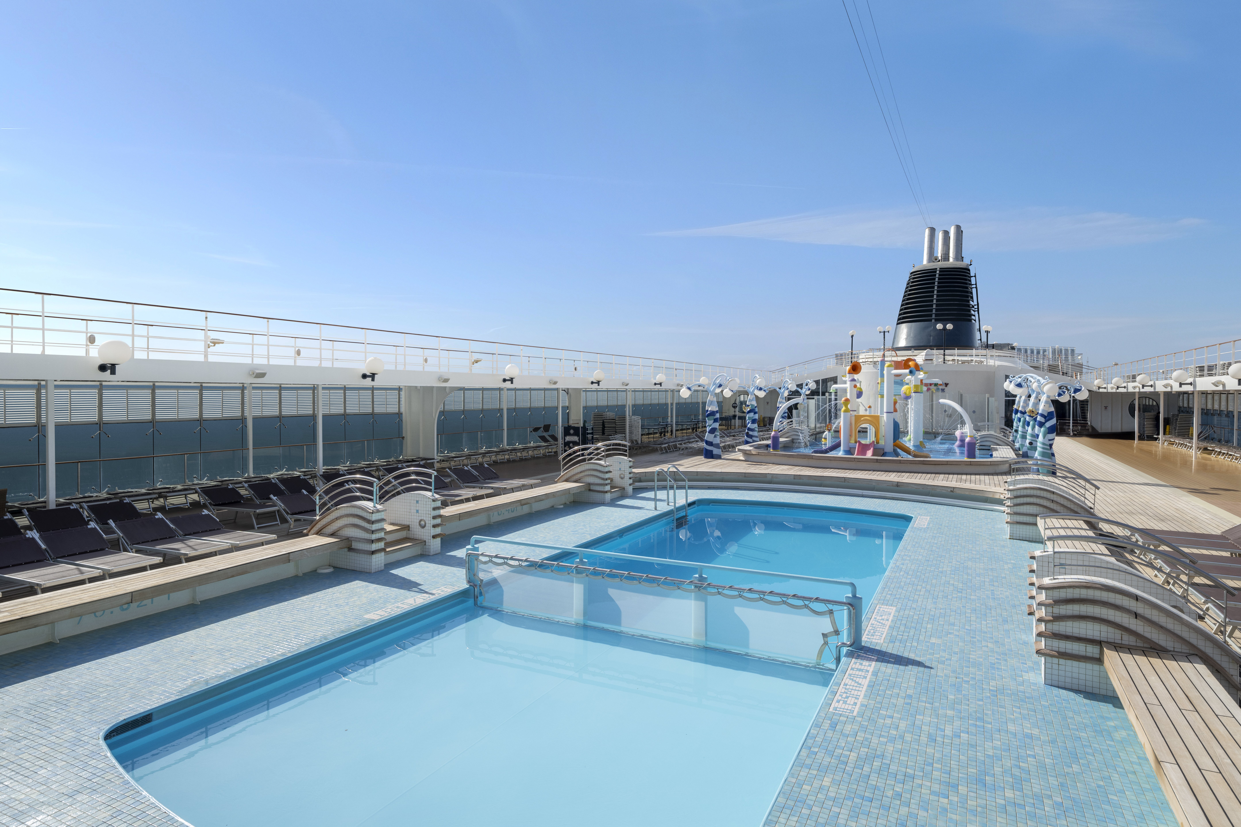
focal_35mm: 21
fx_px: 724
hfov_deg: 81.2
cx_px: 620
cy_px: 414
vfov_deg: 59.5
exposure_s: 1/320
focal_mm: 21
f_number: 8
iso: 200
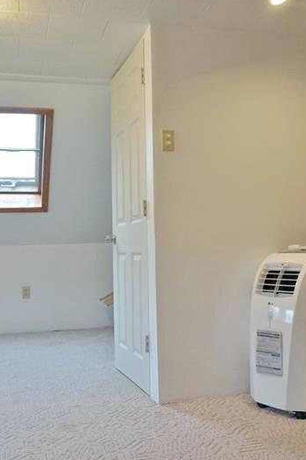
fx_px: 472
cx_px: 140
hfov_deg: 35.9
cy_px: 226
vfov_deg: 51.9
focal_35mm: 37
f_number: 4
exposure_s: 1/160
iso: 1250
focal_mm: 16
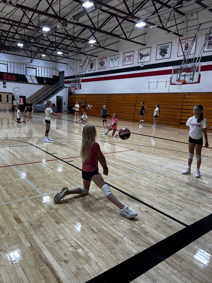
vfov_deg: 67.3
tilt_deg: -8.9
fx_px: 212
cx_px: 106
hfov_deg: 53.1
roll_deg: -1.5
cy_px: 142
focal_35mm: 26
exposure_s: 1/121
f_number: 1.5
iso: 64
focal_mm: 5.7
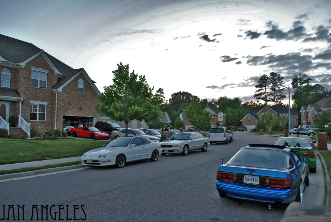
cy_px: 111
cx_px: 166
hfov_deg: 61.9
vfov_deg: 43.7
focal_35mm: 30
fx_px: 276
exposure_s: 1/100
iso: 200
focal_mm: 20
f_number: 5
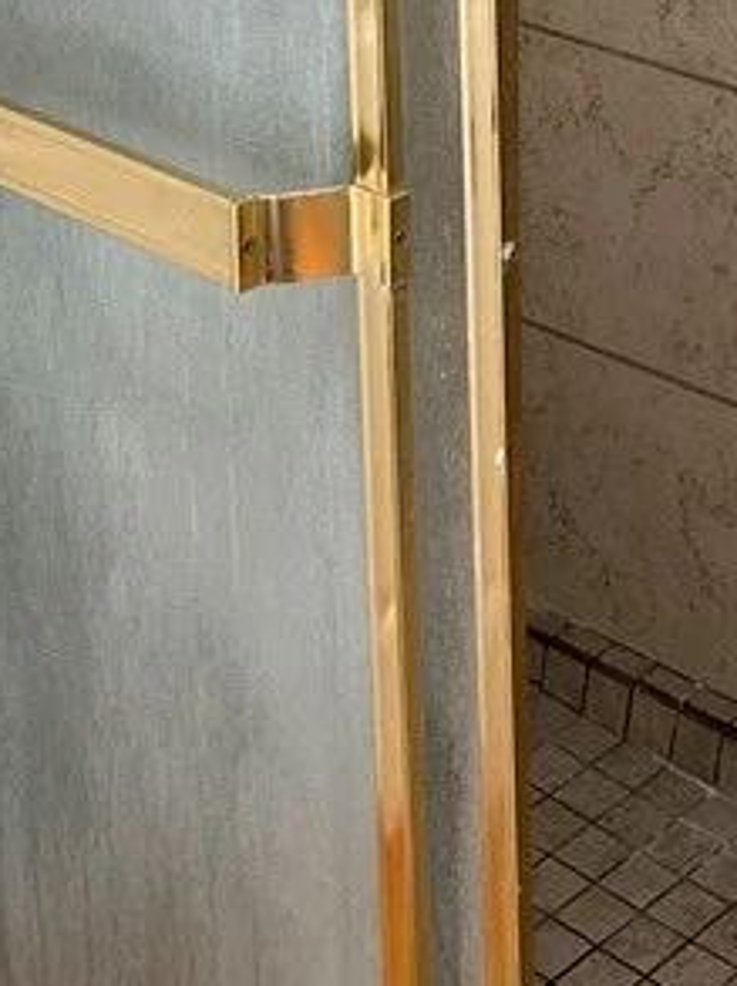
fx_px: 2589
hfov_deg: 15.7
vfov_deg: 20.2
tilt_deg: -13.6
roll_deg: +0.2
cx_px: 845
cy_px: -195
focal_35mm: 91
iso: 125
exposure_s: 1/89
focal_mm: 5.7
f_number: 1.5
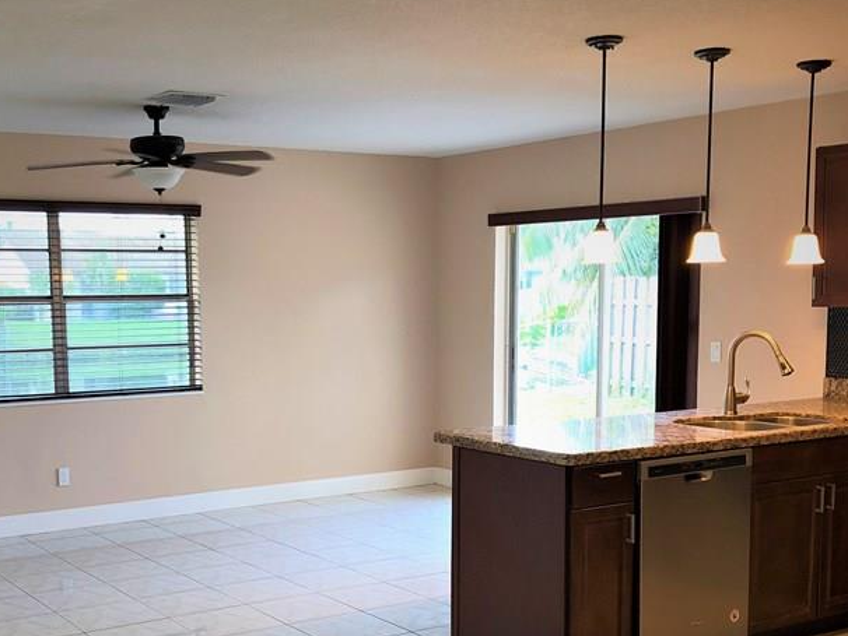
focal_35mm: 49
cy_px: 438
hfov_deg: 38.7
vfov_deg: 29.4
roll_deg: +0.4
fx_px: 1201
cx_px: 319
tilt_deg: -6.9
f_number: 1.8
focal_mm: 3.99
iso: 25
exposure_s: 1/30
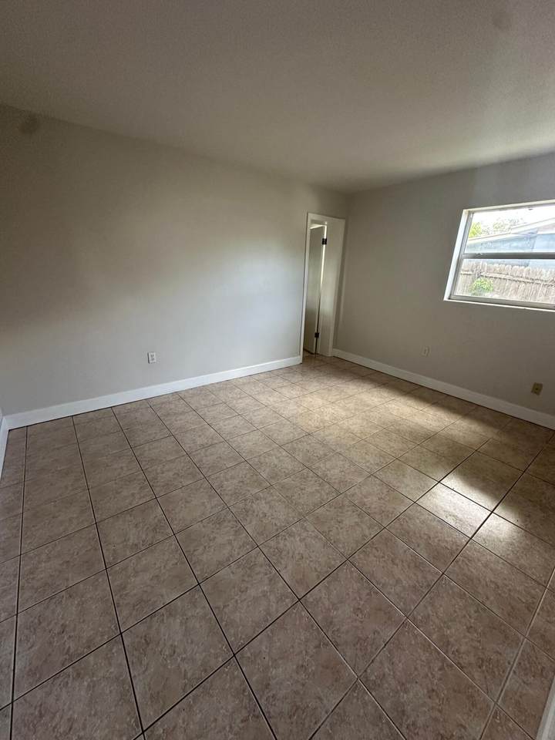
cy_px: 370
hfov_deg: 85.7
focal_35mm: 14
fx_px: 299
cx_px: 278
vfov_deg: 102.1
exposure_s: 1/92
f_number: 2.2
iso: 320
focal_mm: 2.22
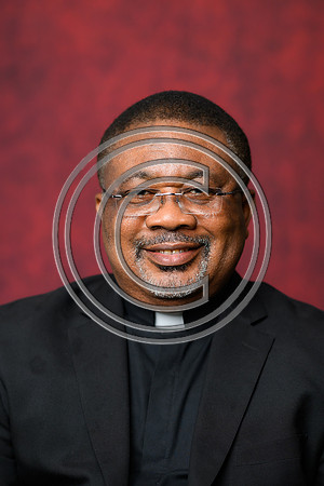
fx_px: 2119
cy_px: 243
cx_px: 162
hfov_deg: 8.7
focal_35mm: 157
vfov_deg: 13.1
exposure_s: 1/125
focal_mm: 105
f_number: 2
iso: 160
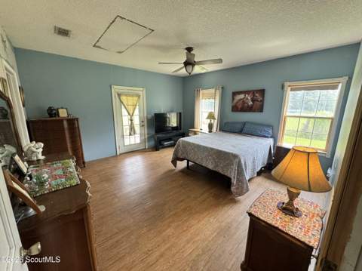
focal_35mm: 14
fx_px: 146
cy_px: 136
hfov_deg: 102.1
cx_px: 181
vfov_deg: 85.6
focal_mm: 2.22
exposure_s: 1/120
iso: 160
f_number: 2.2
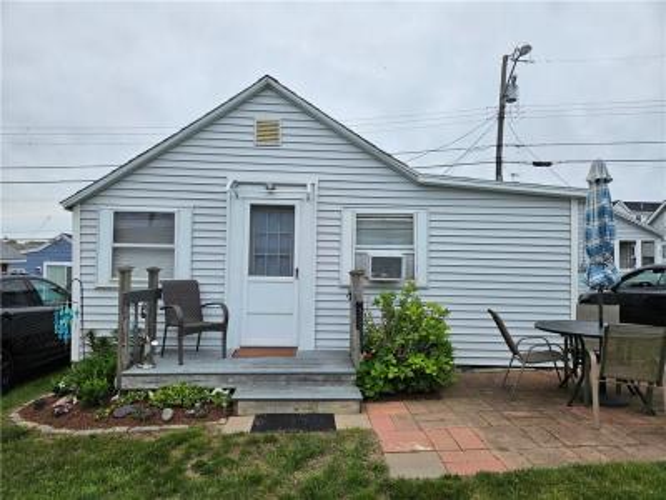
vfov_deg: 58.9
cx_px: 333
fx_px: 443
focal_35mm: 23
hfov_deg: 73.9
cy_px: 250
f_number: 1.8
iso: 25
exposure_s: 1/1567
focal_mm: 5.4
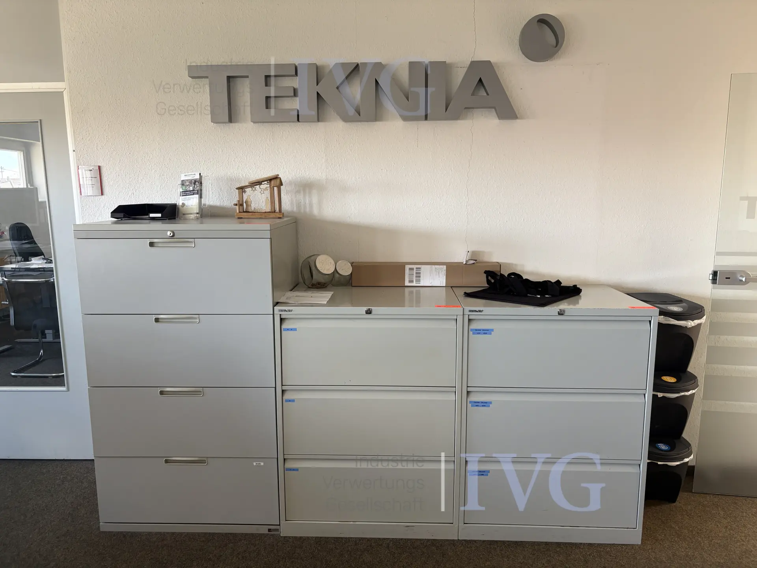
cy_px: 284
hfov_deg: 67.3
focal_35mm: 26
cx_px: 378
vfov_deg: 53.1
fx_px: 569
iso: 125
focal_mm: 5.96
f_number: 1.6
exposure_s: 1/70
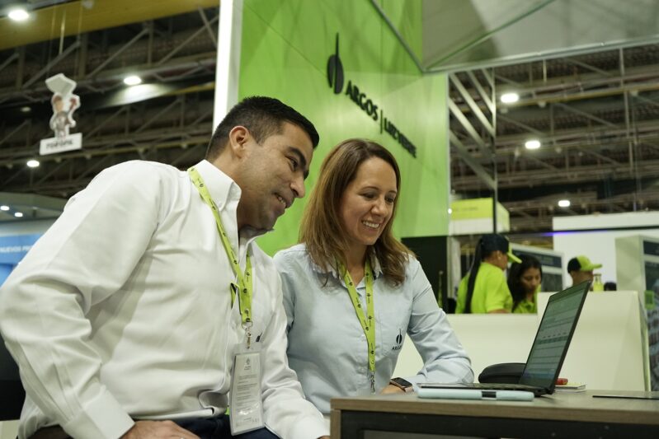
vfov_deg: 35.1
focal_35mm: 38
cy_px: 220
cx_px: 330
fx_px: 696
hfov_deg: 50.7
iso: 2500
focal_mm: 38
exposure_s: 1/100
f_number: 4
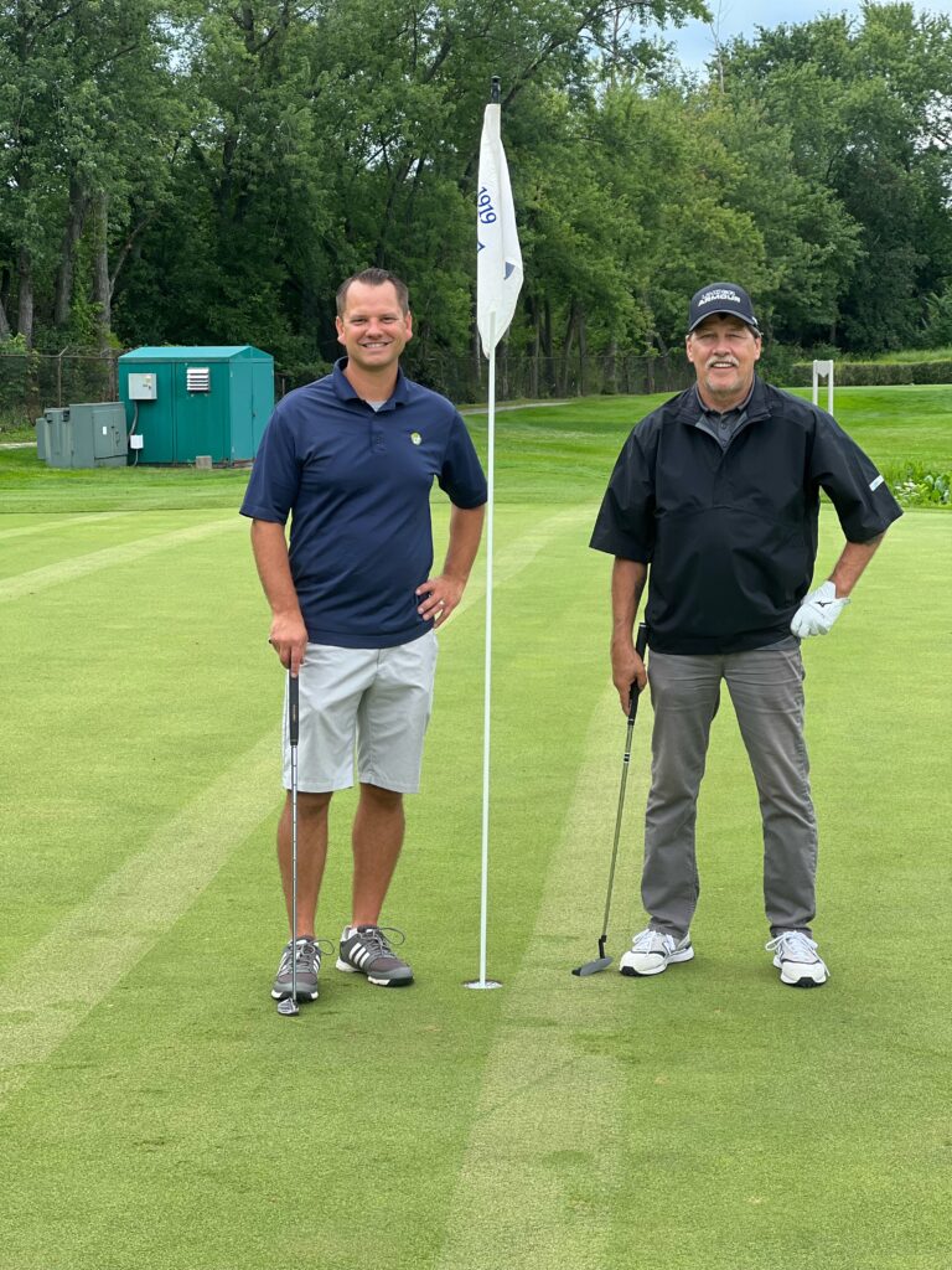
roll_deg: +0.4
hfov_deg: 19.1
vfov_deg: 25.3
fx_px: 2824
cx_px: 476
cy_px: 635
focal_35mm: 77
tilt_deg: -4.6
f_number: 2.8
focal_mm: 9
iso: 25
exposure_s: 1/212
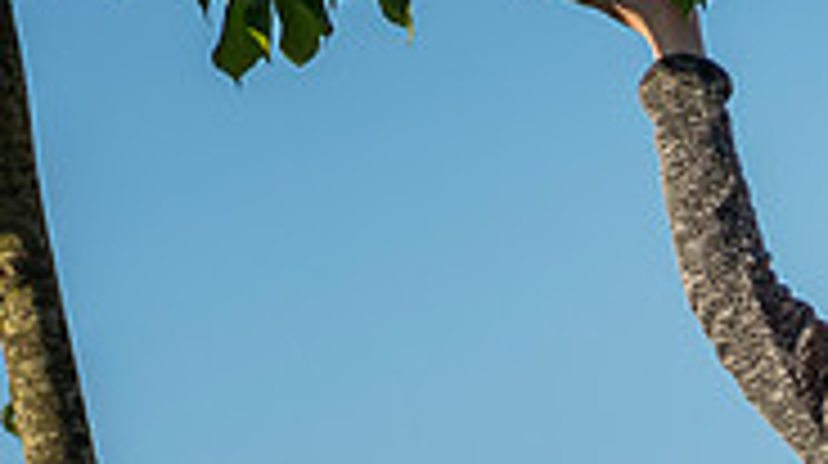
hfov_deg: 5.5
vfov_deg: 3.1
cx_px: 910
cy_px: 258
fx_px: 8662
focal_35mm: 395
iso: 80
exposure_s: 1/2000
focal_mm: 85
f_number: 1.8
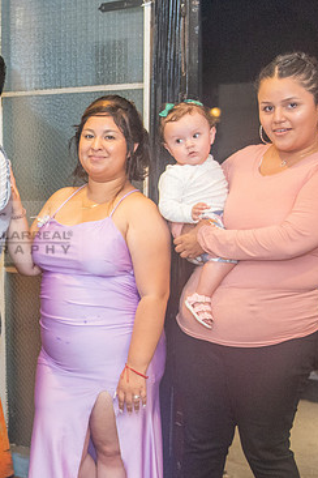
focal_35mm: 78
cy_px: 296
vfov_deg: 25.9
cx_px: -88
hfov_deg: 16.6
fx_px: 1033
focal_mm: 31
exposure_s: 1/125
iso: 1000
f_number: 2.8
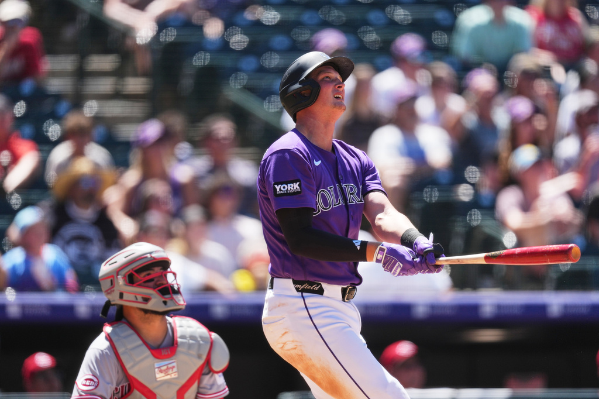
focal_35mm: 600
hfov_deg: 3.4
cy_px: 200
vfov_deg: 2.3
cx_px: 300
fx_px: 9980
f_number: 4
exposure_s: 1/2000
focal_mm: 600
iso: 400
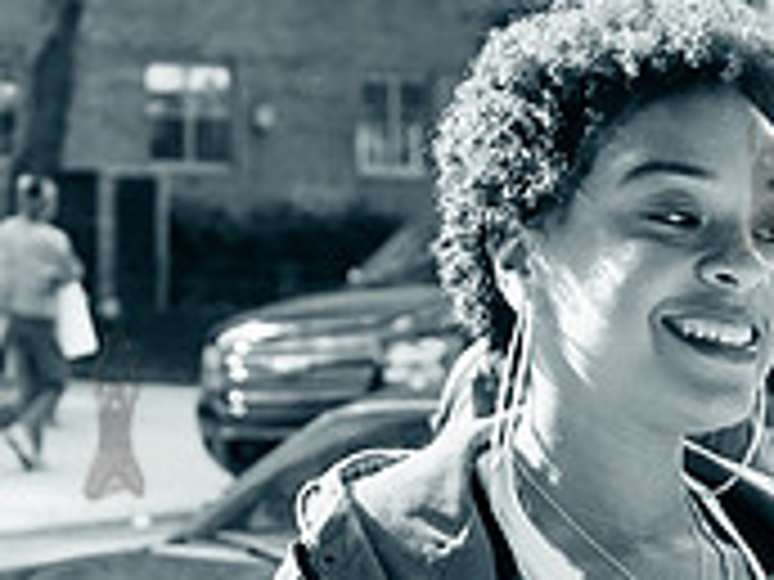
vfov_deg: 10.2
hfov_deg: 13.6
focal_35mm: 145
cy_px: 568
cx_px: 393
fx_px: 3242
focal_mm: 32
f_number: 3.2
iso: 250
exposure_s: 1/500
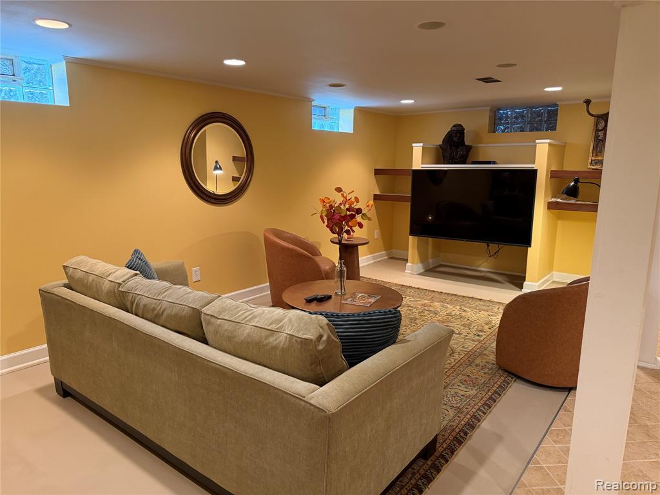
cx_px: 330
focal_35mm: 24
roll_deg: +0.0
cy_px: 248
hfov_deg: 71.6
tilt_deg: -10.6
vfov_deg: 56.8
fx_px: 458
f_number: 1.78
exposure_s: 1/60
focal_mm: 6.76
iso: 400
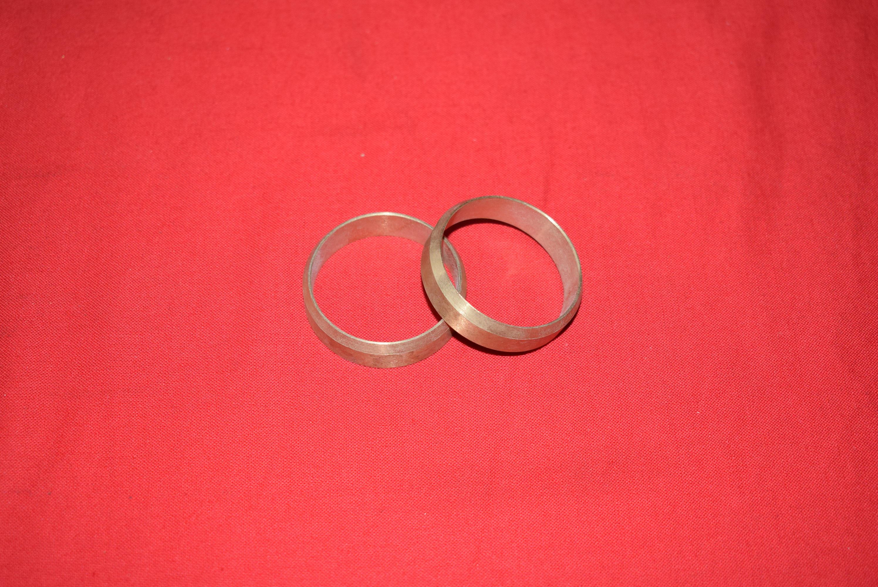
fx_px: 1318
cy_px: 294
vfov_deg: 25.1
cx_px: 439
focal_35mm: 54
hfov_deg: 36.8
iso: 800
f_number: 5.6
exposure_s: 1/160
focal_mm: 36
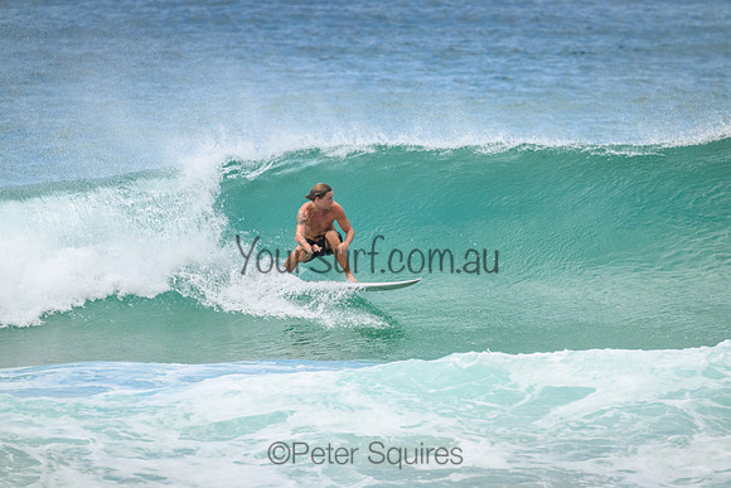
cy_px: 244
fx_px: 16247
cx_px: 366
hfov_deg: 2.6
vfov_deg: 1.7
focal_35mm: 800
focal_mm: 800
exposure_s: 1/3200
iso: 1600
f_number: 11
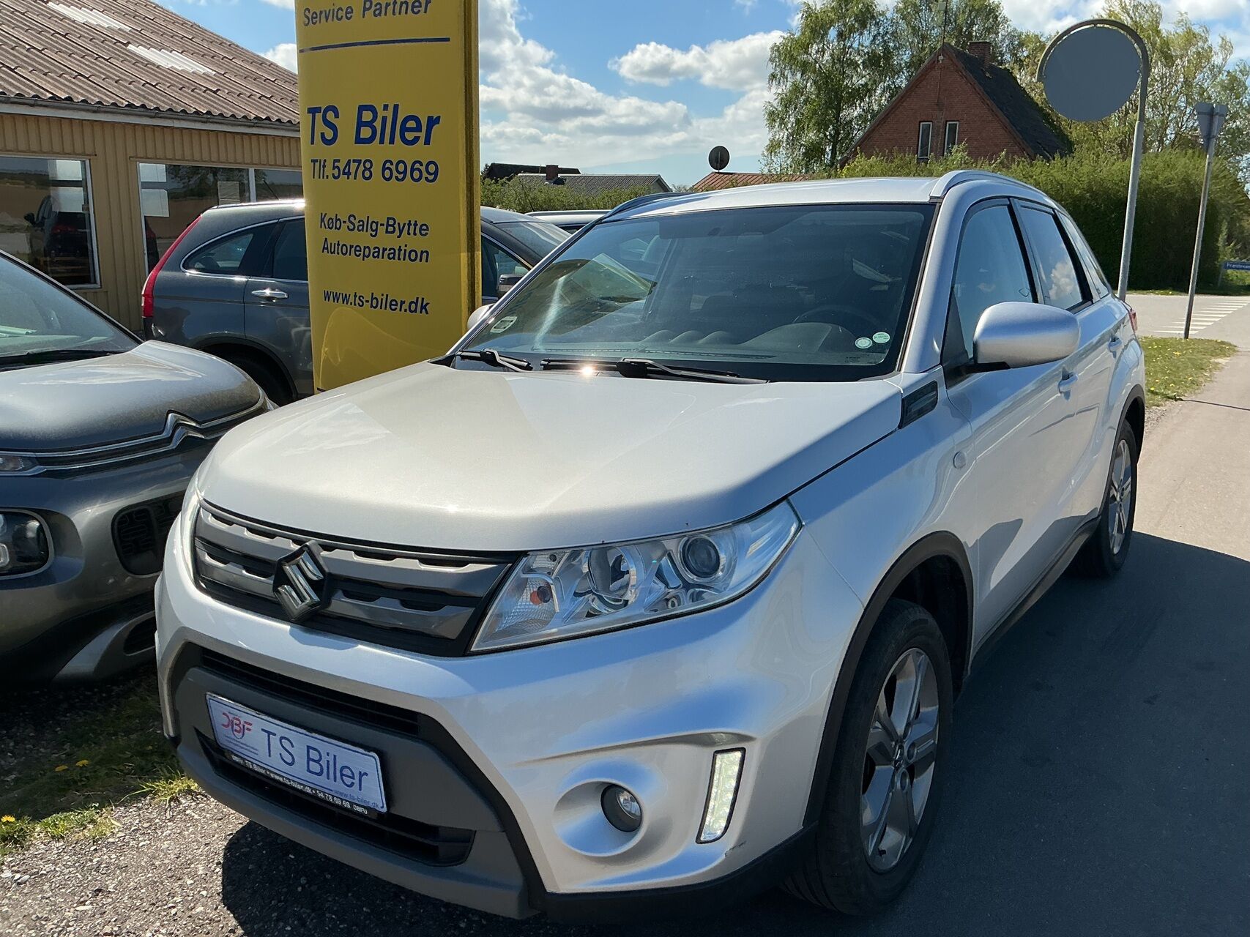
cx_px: 625
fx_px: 1047
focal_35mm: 29
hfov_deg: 61.7
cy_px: 468
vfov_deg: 48.2
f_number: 1.8
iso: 25
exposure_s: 1/2227
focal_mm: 3
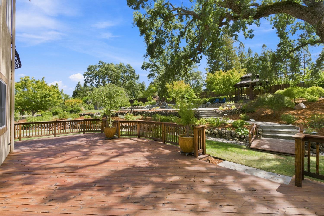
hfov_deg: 96.7
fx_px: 144
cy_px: 108
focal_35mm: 16
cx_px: 162
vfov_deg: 73.7
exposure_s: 1/125
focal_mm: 16
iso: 320
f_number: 11
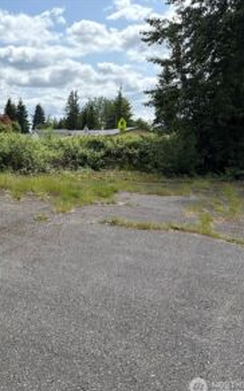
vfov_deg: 55.3
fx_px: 372
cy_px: 199
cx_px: 8
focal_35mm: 35
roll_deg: +1.6
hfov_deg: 33.6
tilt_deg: -6.5
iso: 100
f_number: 1.78
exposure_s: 1/5319
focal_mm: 6.76
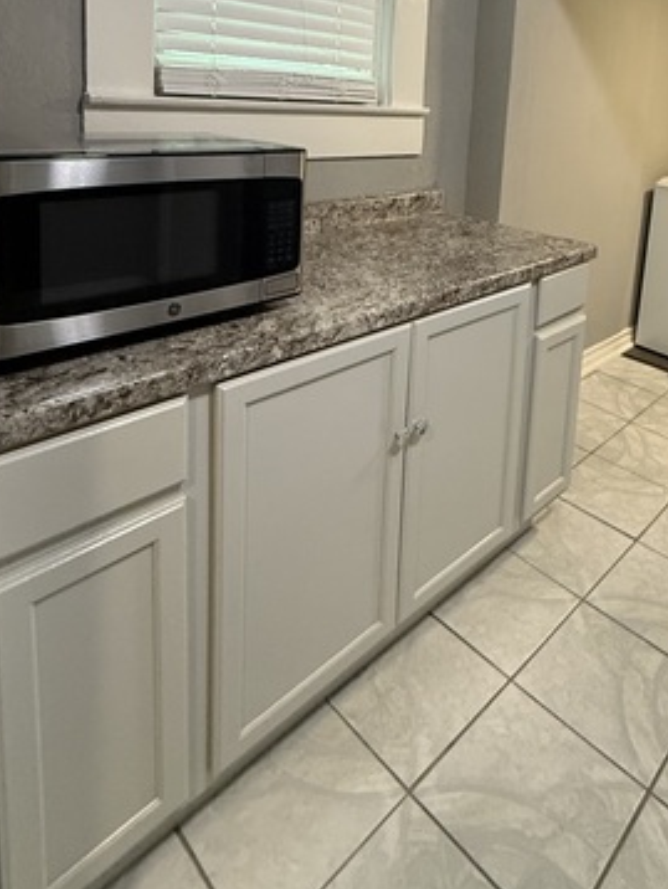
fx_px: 642
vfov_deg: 63.6
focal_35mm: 25
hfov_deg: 53.9
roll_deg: -4.4
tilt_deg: -7.5
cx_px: 442
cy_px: 184
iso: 400
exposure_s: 1/60
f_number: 2.2
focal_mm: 2.22
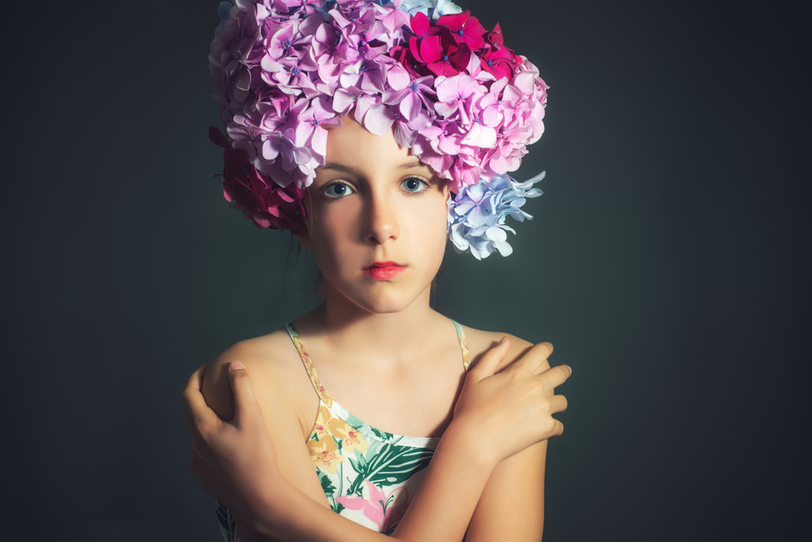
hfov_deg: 39.6
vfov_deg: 27.0
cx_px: 406
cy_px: 271
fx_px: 1128
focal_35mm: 50
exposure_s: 1/125
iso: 100
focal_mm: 50
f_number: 5.6
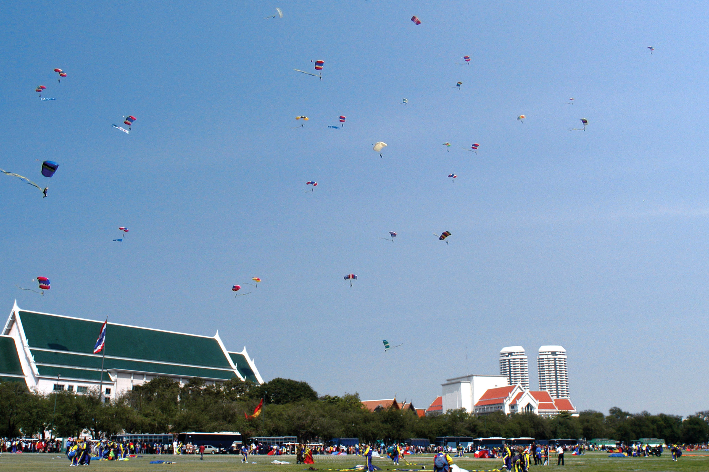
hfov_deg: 54.2
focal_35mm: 35
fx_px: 689
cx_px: 299
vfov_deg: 37.7
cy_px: 197
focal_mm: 20
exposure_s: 1/400
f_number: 11
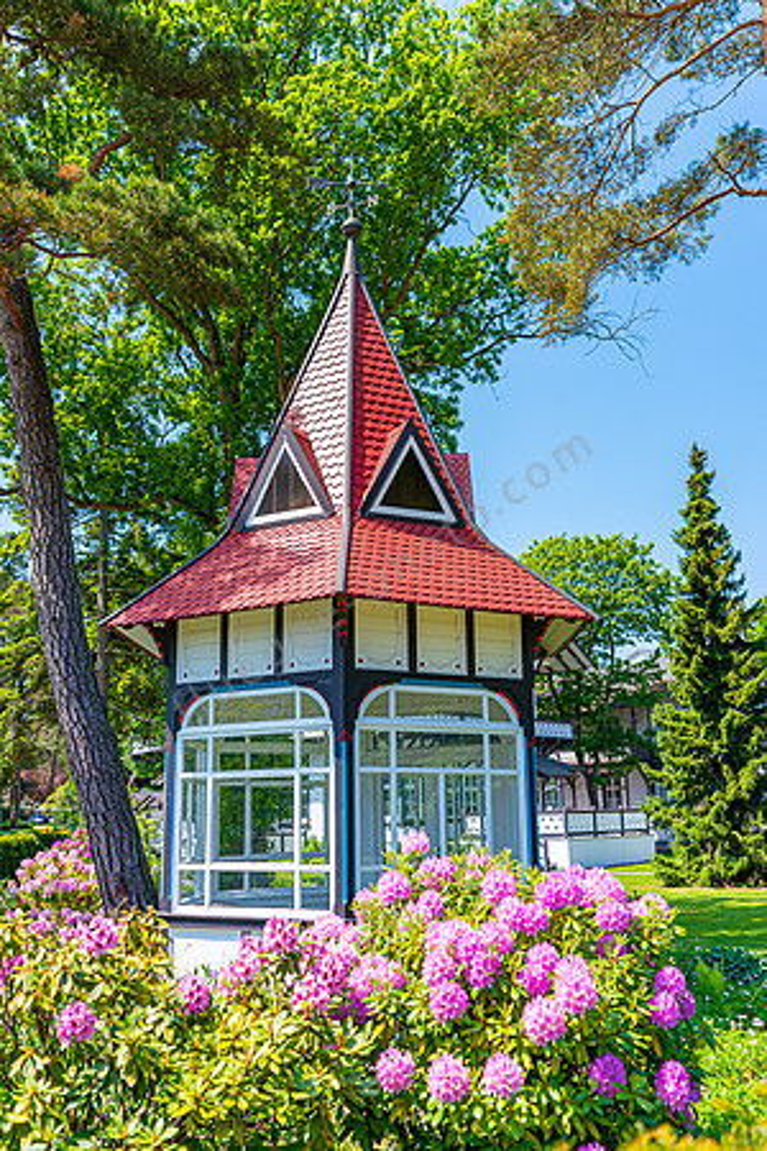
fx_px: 1118
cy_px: 576
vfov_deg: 54.4
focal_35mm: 35
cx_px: 384
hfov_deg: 37.9
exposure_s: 1/1600
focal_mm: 35
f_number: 2.8
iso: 125
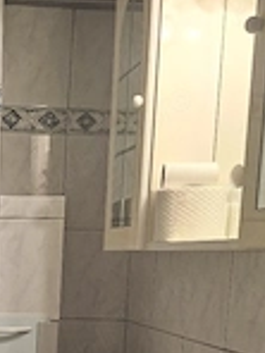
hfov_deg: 22.4
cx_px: -24
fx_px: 633
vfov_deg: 29.0
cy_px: 360
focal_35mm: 62
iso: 160
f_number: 1.8
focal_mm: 5.54
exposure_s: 1/100
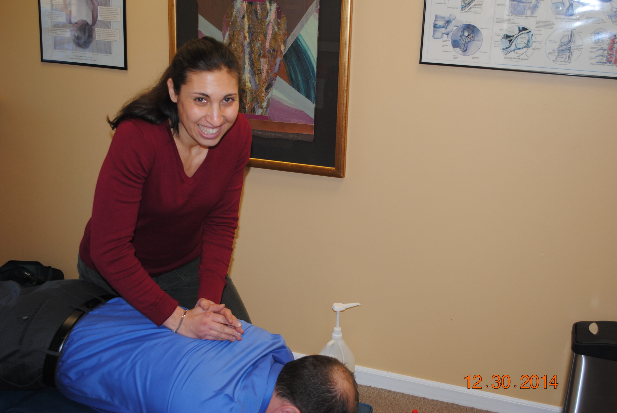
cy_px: 206
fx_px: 669
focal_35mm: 39
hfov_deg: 49.5
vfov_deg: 34.3
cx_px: 308
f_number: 4.2
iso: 200
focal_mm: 26
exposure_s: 1/60
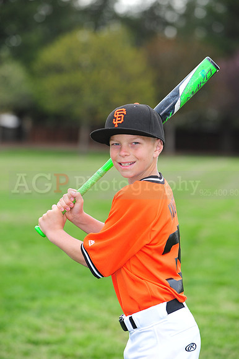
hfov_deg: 8.3
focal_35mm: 165
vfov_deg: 12.5
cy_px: 180
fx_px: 1645
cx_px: 120
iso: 400
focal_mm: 165
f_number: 5
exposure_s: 1/400
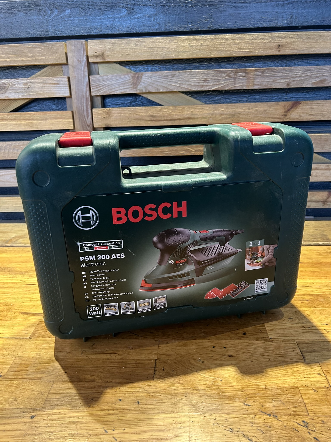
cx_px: 166
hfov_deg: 53.1
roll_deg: +3.2
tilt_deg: -21.7
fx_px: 331
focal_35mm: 26
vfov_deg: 67.3
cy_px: 221
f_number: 1.5
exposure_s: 1/60
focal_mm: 5.7
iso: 250
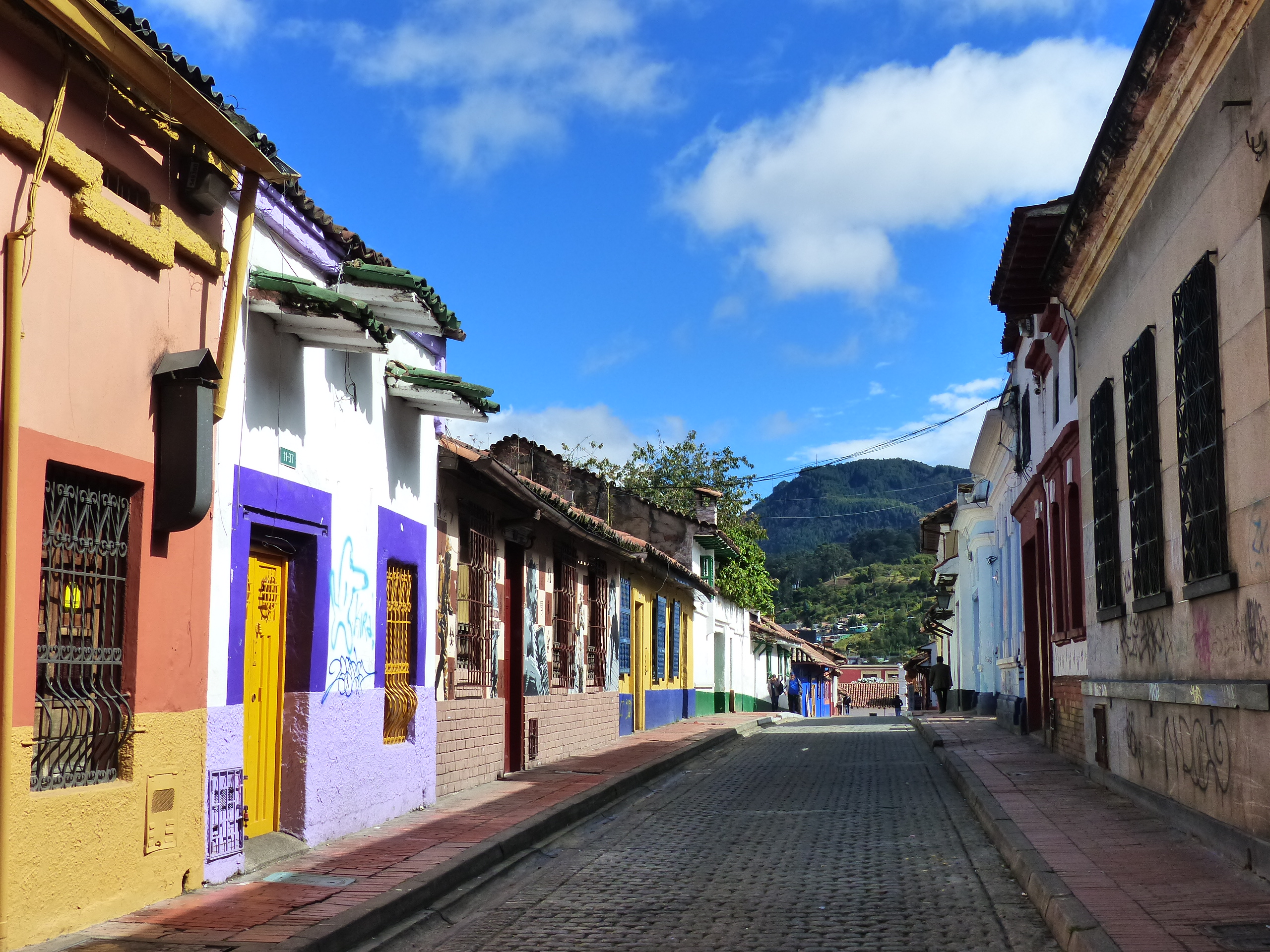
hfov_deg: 42.1
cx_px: 635
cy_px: 476
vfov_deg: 32.2
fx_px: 1651
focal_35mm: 45
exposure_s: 1/1000
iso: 250
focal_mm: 8.1
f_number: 4
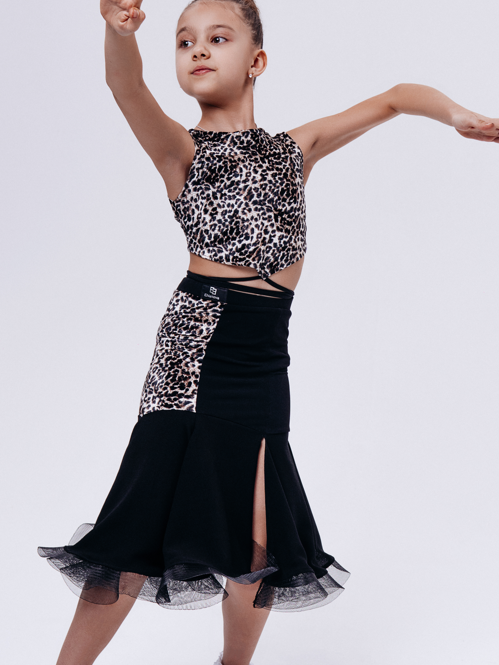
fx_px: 1518
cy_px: 318
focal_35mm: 79
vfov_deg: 24.7
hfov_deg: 18.7
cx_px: 247
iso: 100
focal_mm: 30
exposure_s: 1/160
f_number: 5.6
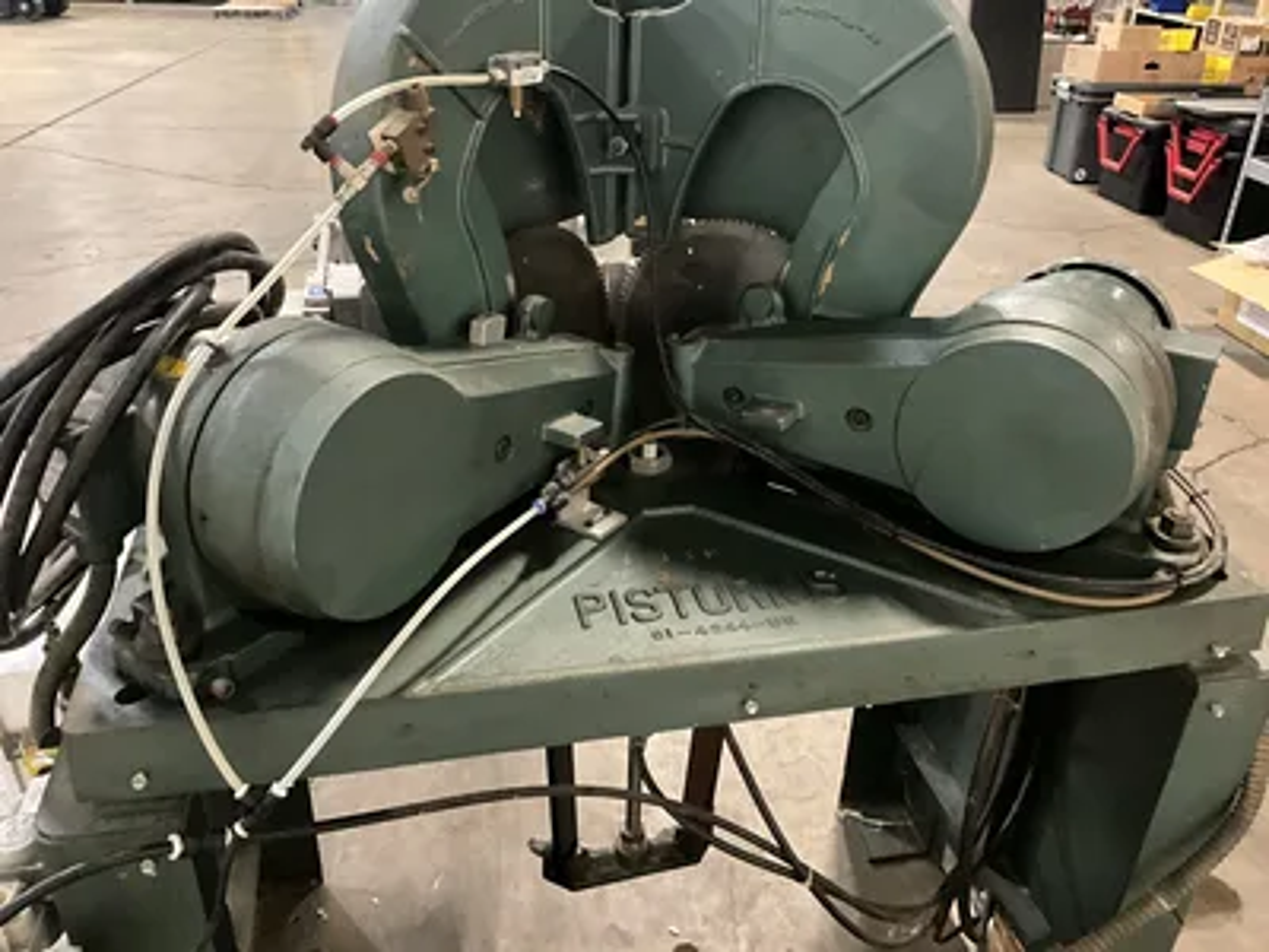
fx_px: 1063
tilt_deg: -28.9
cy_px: 476
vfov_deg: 48.2
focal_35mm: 29
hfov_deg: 61.7
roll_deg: -1.9
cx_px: 634
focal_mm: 3
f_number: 1.8
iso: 640
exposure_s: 1/30
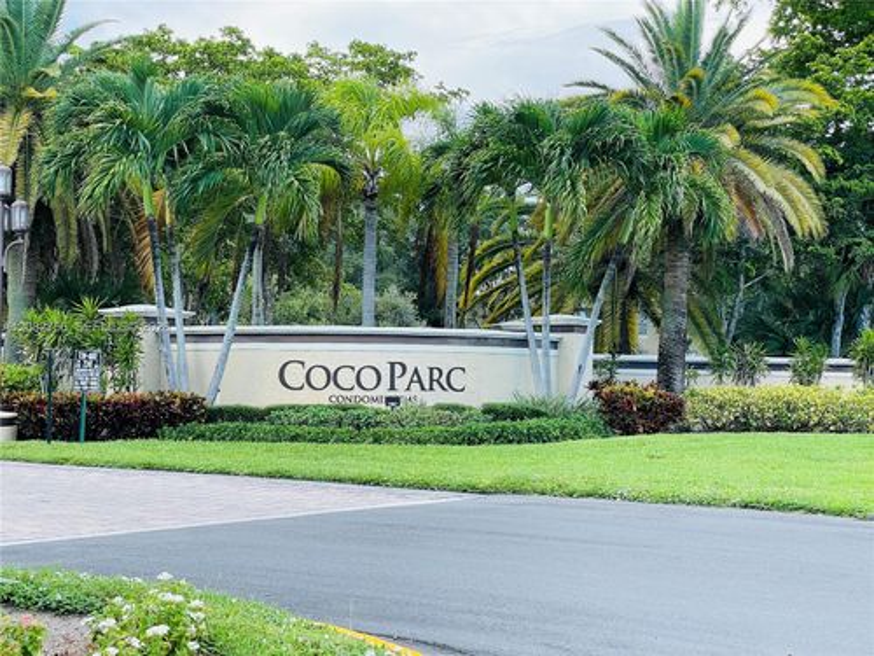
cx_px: 437
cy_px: 328
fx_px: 1313
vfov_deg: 28.0
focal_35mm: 52
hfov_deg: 36.8
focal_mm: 6
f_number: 2
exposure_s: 1/276
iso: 25
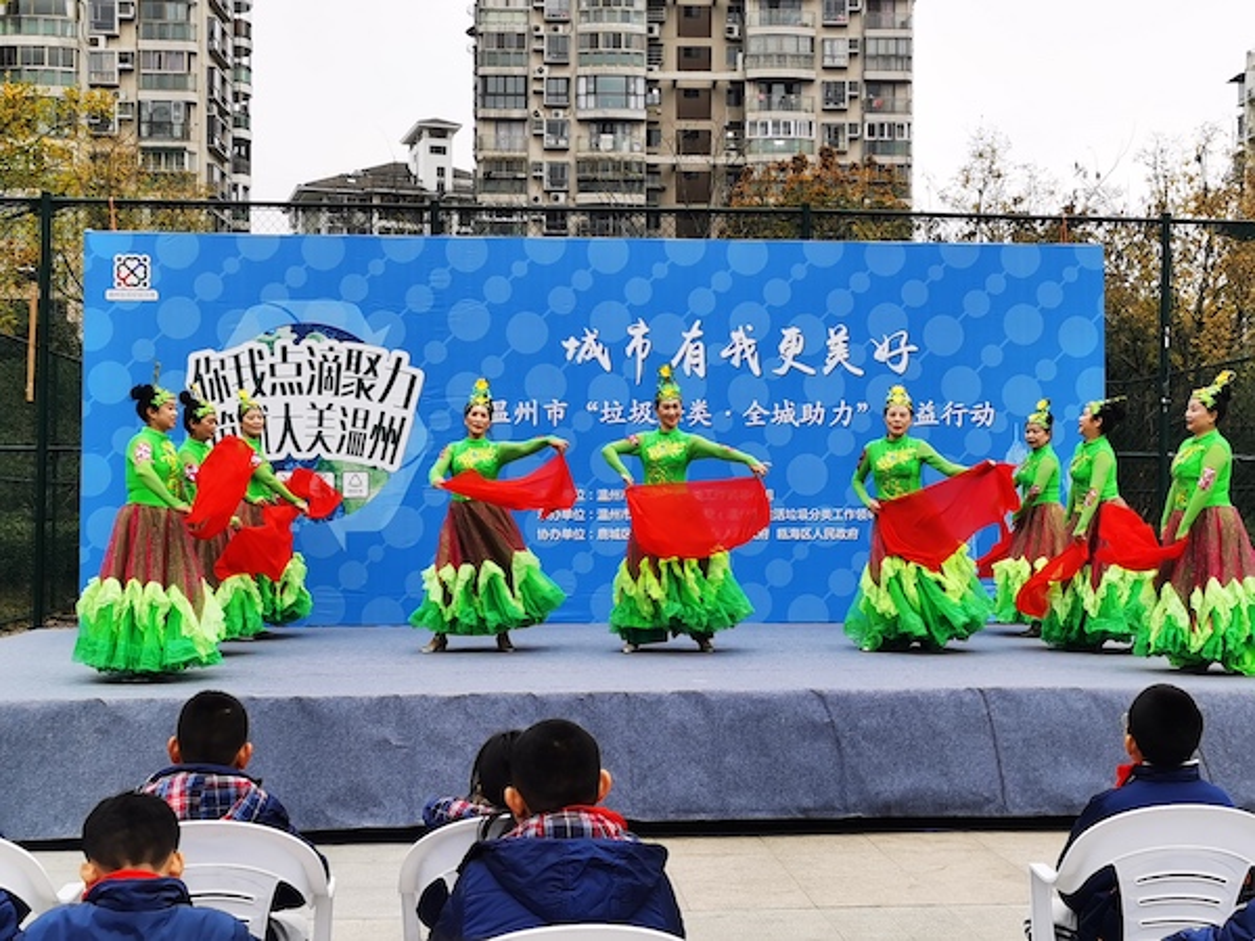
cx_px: 628
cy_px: 470
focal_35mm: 46
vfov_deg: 31.5
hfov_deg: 41.2
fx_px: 1668
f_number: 1.6
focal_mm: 5.56
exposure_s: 1/118
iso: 50
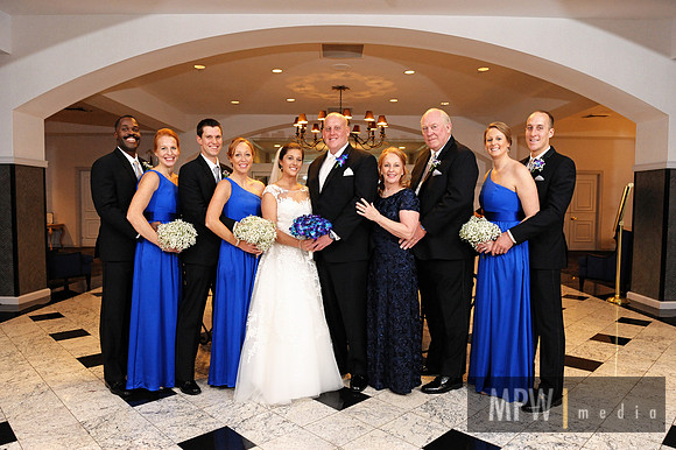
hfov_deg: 73.8
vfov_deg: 53.1
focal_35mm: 24
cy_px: 225
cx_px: 338
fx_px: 450
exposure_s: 1/200
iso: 2500
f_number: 3.2
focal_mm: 24
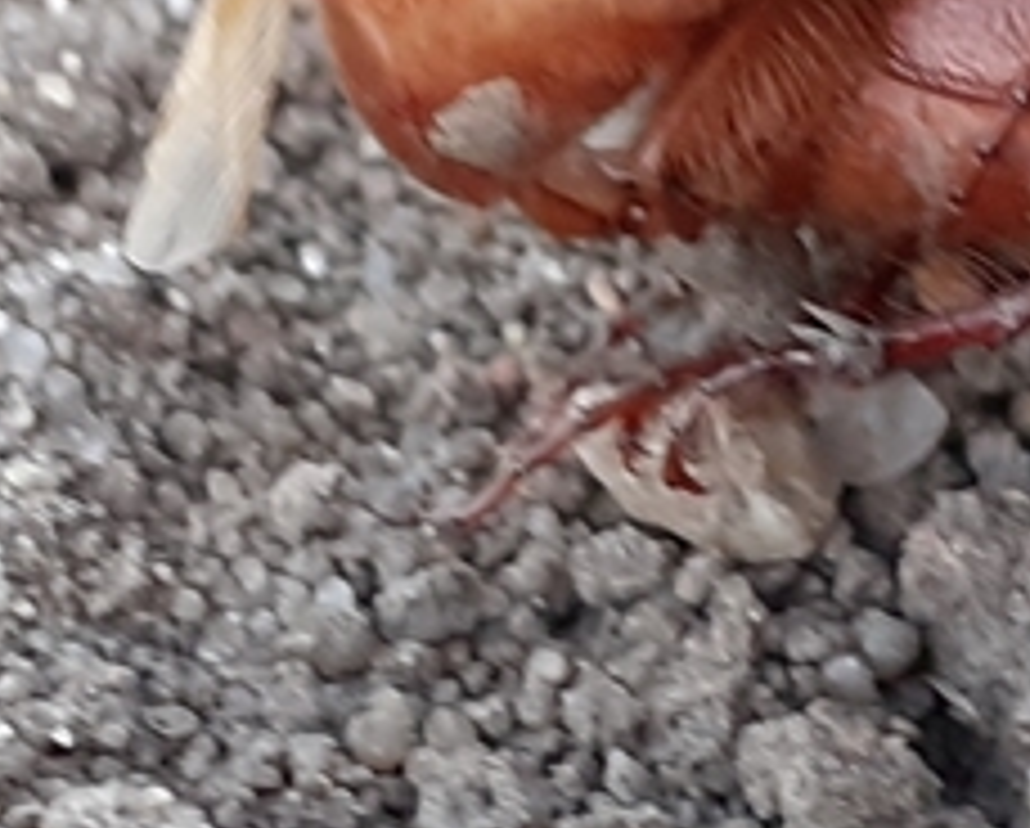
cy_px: -112
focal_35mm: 98
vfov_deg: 15.3
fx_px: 2993
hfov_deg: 18.7
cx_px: 1163
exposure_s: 1/50
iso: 160
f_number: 1.9
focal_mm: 3.6
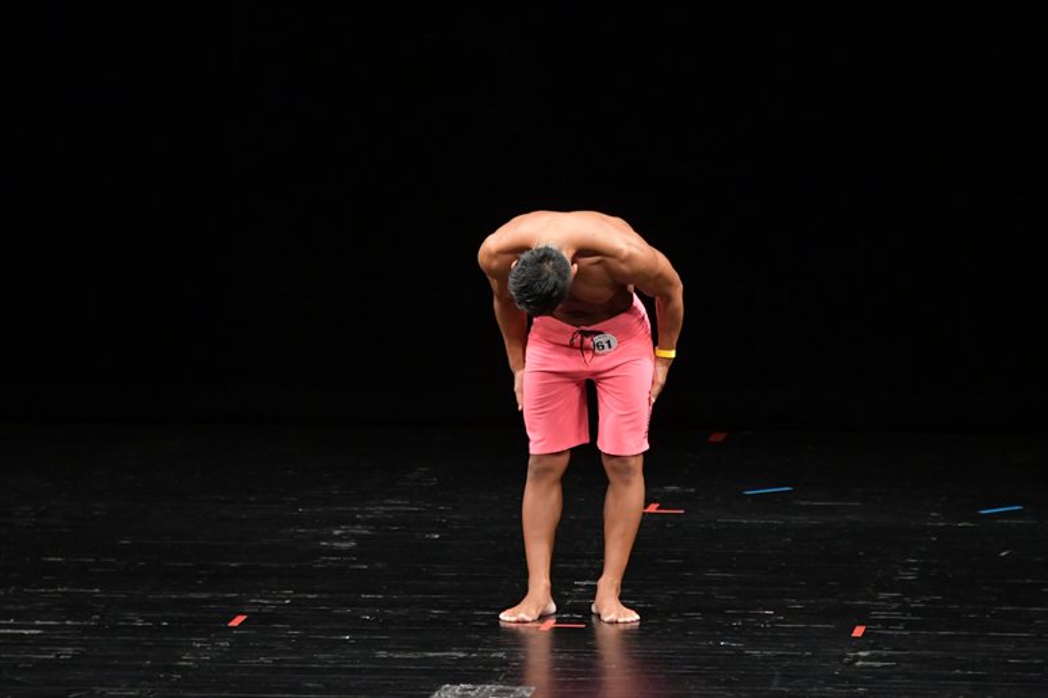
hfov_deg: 7.2
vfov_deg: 4.8
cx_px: 524
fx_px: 8293
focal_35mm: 285
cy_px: 349
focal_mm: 190
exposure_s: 1/400
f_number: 5.6
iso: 3200
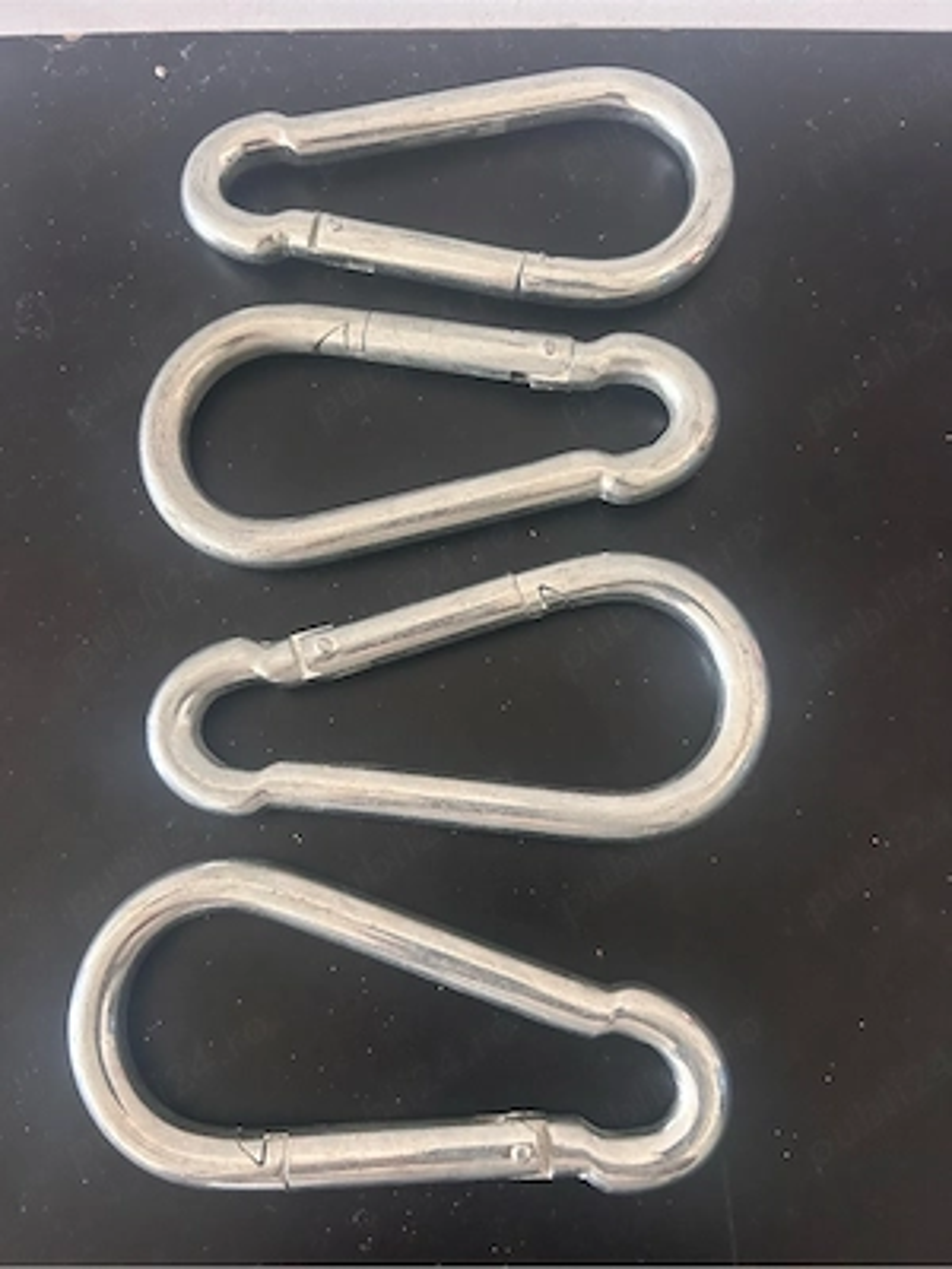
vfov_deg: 67.3
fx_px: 953
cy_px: 634
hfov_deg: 53.1
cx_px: 476
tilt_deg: -77.3
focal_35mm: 26
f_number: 1.5
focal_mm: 5.7
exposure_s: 1/60
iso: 500
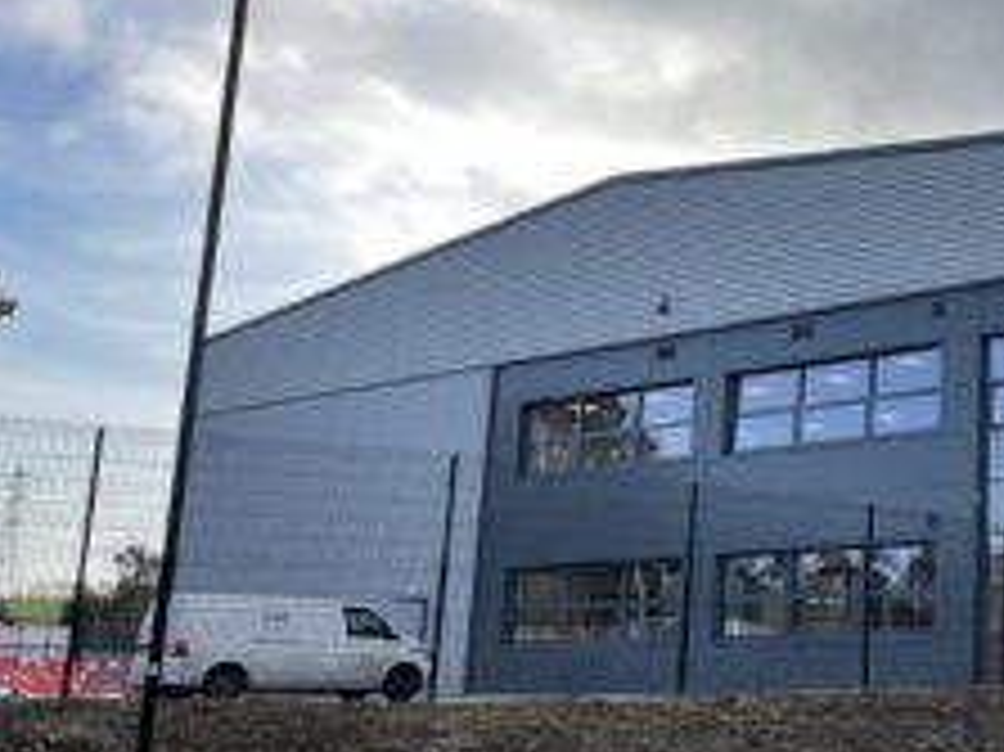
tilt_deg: +12.0
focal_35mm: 56
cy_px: 324
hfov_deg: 31.0
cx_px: 1076
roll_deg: -0.4
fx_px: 1623
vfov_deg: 26.1
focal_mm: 5.1
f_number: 1.6
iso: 32
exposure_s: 1/848
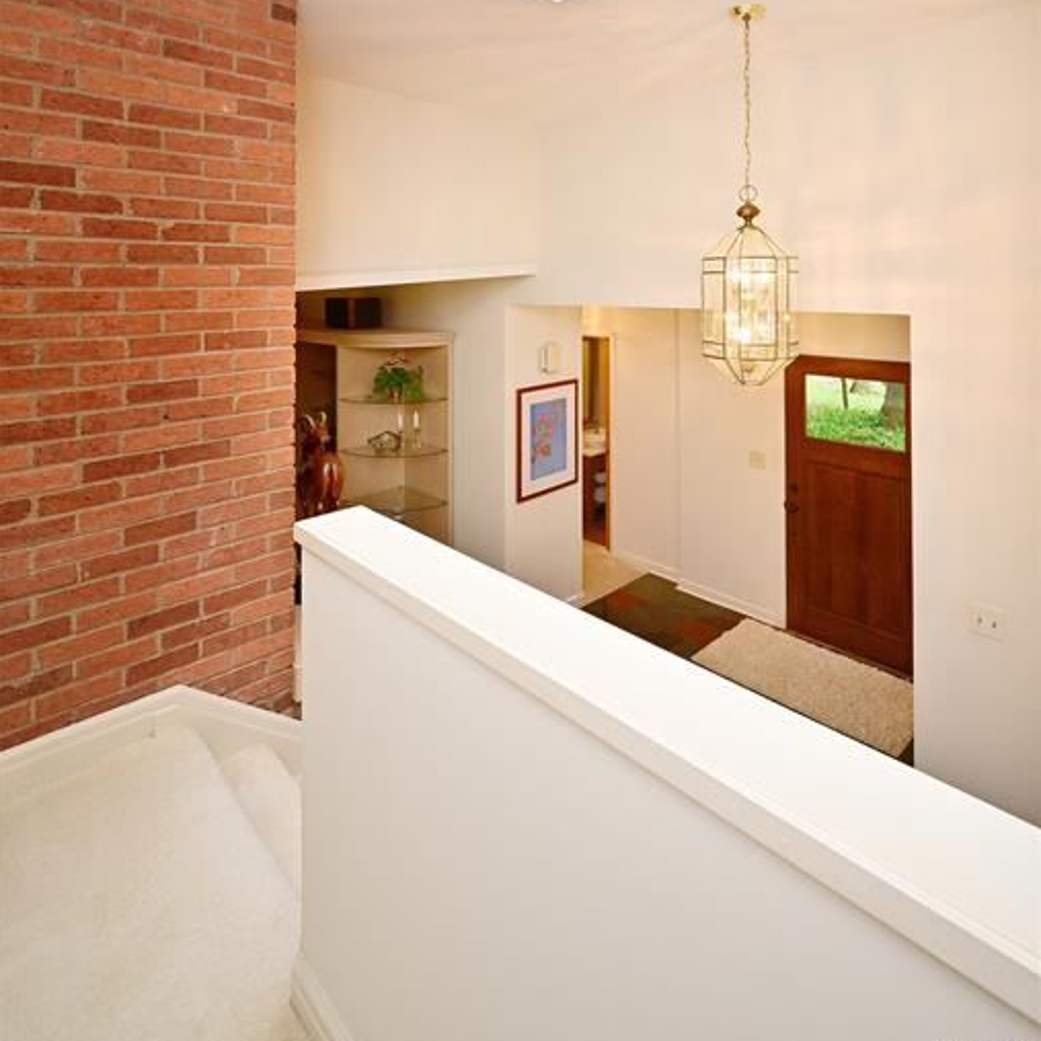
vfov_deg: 75.9
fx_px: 612
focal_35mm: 18
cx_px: 518
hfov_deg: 80.7
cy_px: 283
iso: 1250
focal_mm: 14
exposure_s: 1/60
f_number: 8
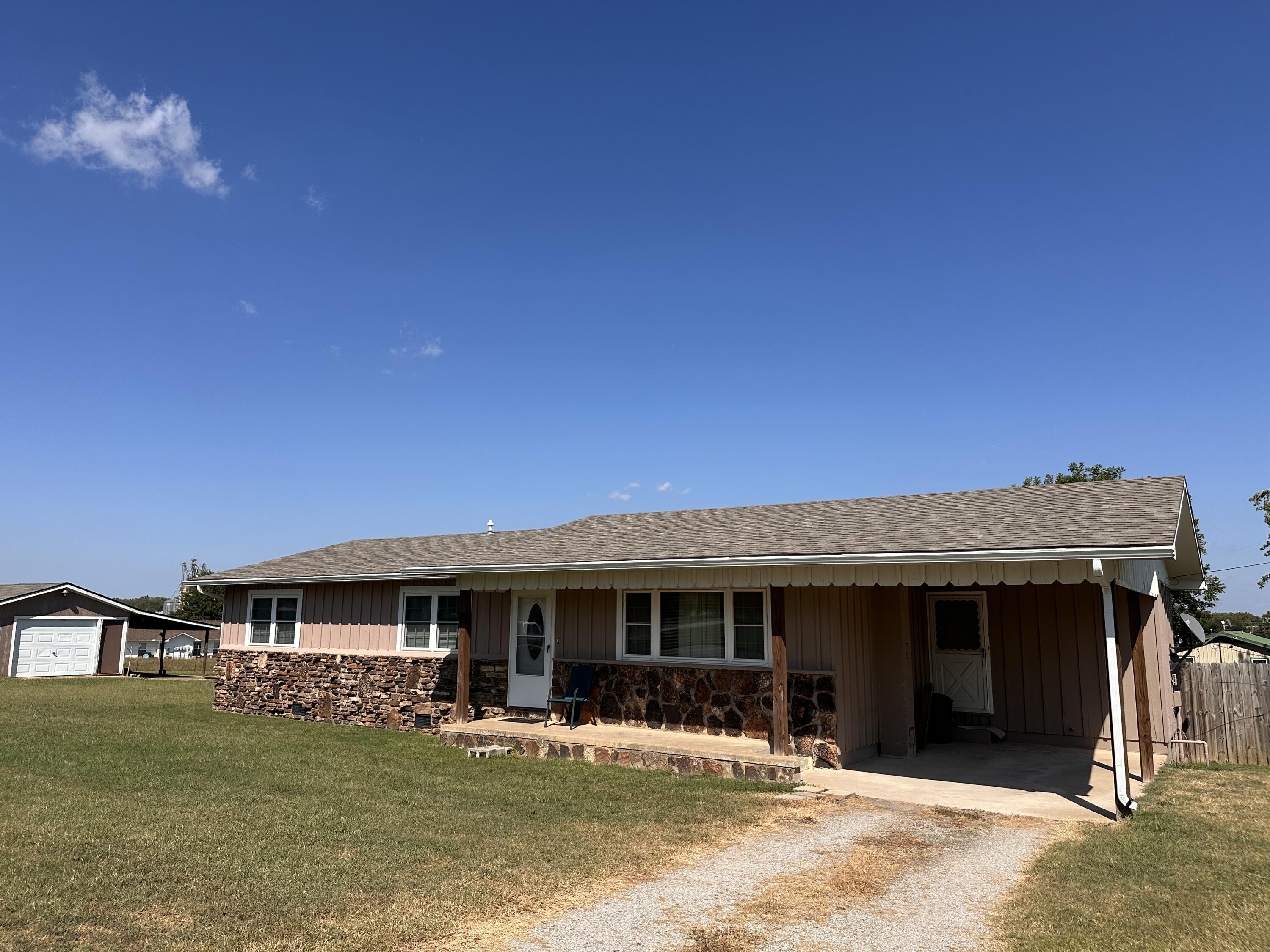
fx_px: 881
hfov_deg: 71.6
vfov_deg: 56.8
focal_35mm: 24
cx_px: 635
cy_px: 476
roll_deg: -0.9
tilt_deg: +7.2
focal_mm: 6.86
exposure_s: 1/5848
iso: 80
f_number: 1.78
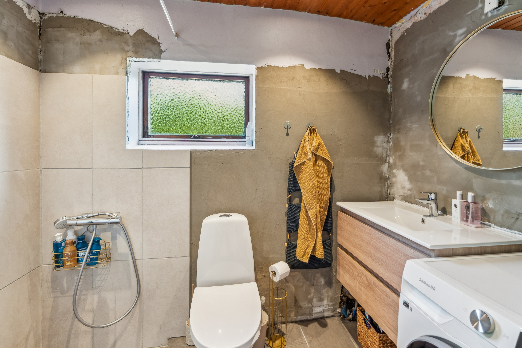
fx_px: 232
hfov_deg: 96.7
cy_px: 174
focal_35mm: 16
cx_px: 261
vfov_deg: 73.7
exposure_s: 1/13
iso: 400
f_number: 8
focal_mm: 16
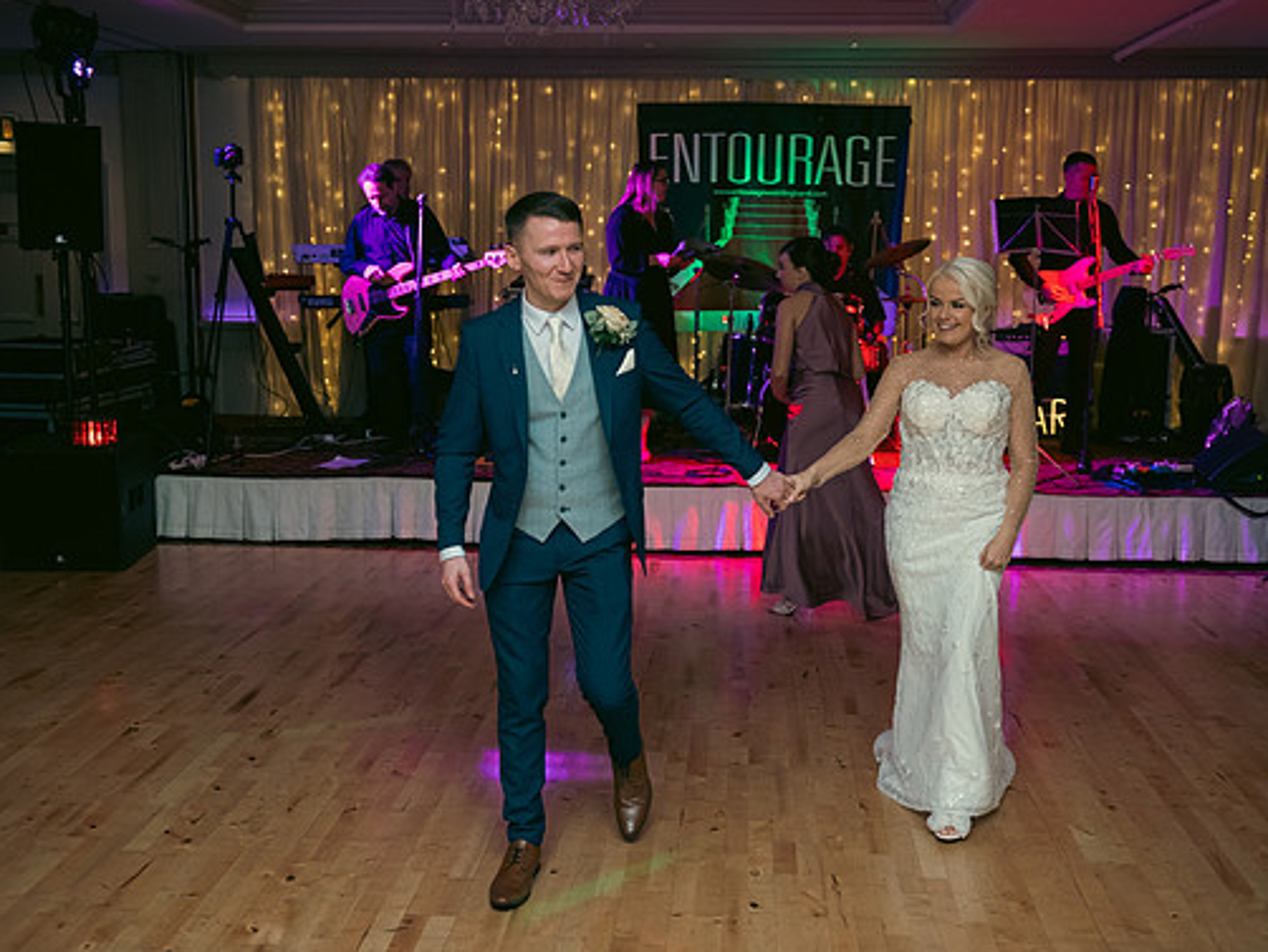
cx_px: 649
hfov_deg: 46.8
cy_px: 473
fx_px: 1466
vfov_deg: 36.0
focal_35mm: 40
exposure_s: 1/160
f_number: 3.5
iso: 800
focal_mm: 36
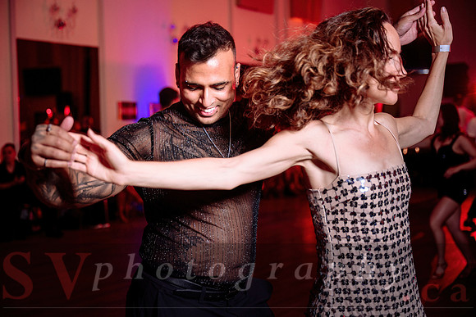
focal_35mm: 49
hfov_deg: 40.3
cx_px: 238
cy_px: 158
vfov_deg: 27.5
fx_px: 648
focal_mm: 49
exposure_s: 1/80
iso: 800
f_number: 2.8
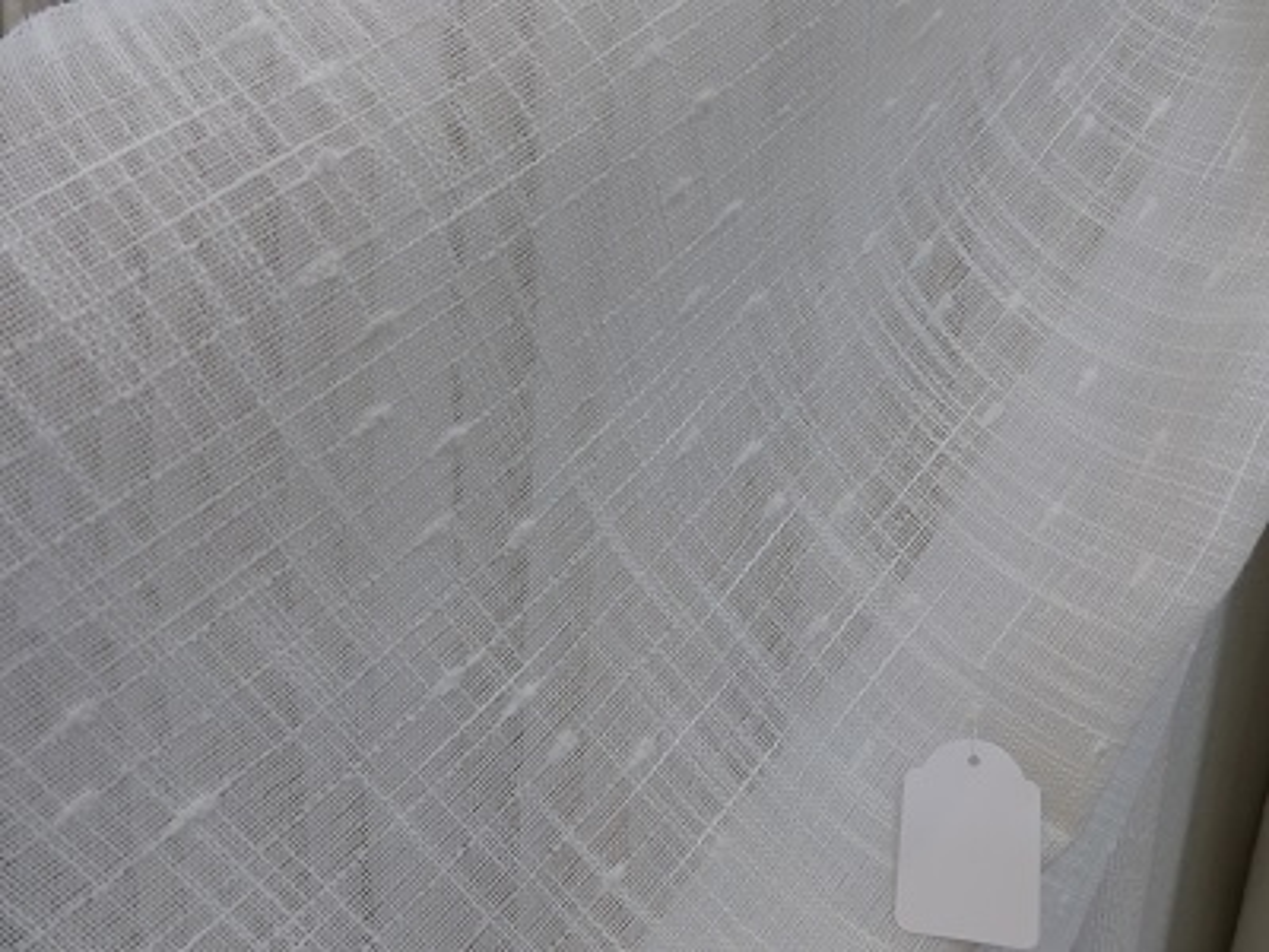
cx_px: 634
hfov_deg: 60.0
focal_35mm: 30
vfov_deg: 46.8
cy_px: 476
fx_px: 1100
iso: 100
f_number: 2.8
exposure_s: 1/60
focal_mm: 5.4
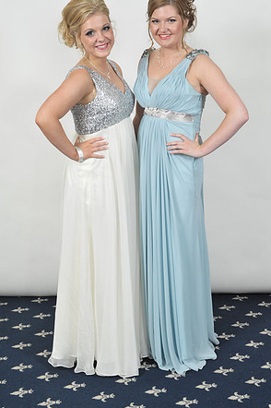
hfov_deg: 21.5
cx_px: 150
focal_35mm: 63
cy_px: 189
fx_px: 712
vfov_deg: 31.9
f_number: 7.1
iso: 1000
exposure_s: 1/160
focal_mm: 48
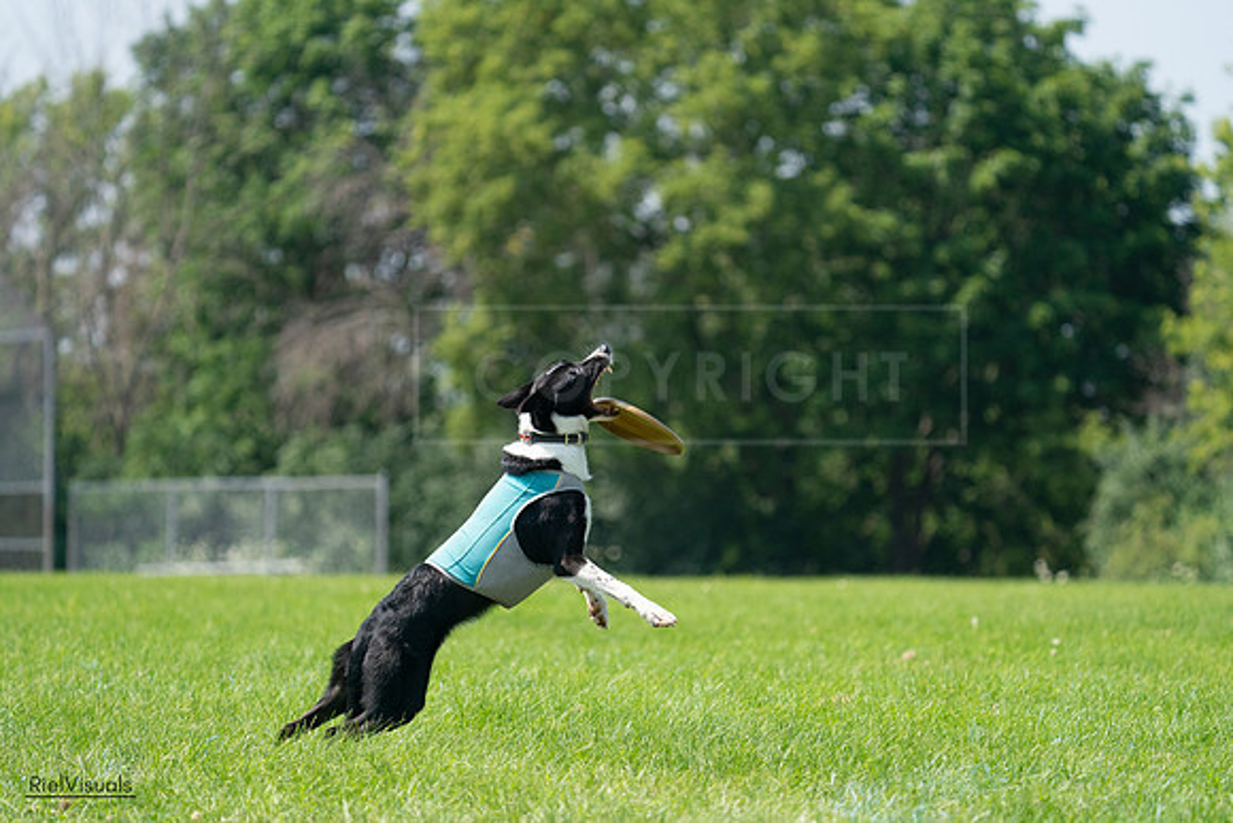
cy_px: 412
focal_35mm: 243
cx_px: 616
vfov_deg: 5.7
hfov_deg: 8.5
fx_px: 8324
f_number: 5.6
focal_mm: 243
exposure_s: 1/4000
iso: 1600
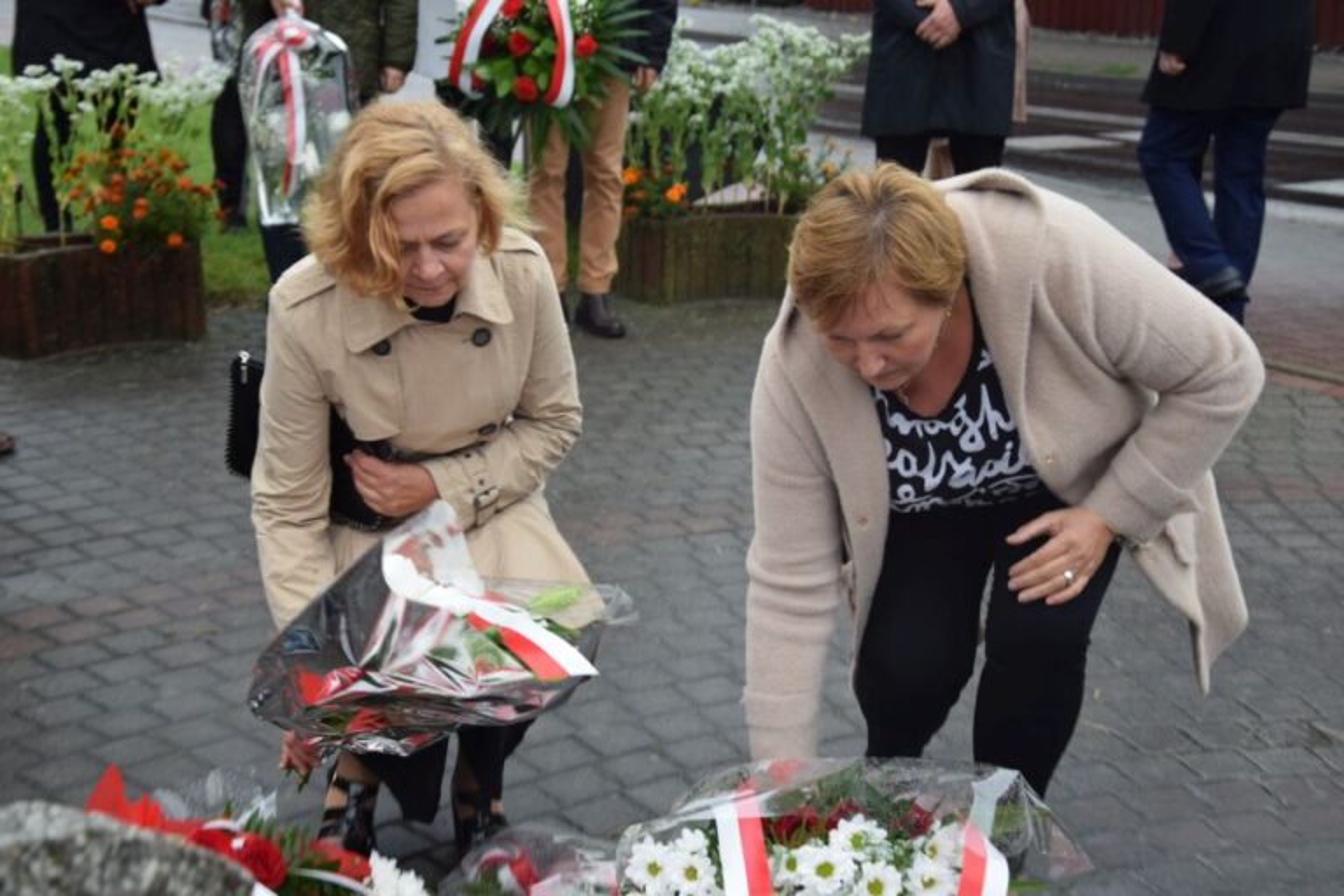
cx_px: 672
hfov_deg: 33.4
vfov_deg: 22.6
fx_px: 2240
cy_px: 448
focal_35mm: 60
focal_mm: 40
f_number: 5.6
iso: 400
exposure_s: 1/125
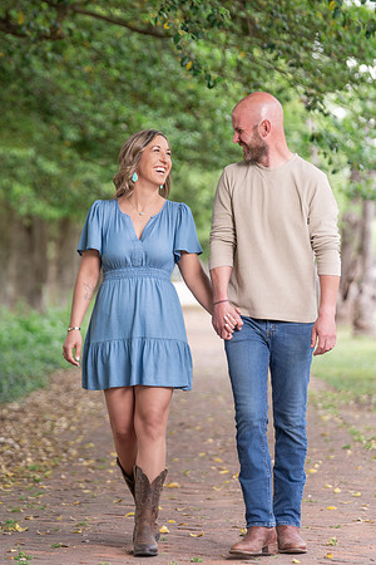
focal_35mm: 159
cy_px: 282
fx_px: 2491
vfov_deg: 12.9
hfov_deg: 8.6
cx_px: 188
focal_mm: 159
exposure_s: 1/200
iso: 800
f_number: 4
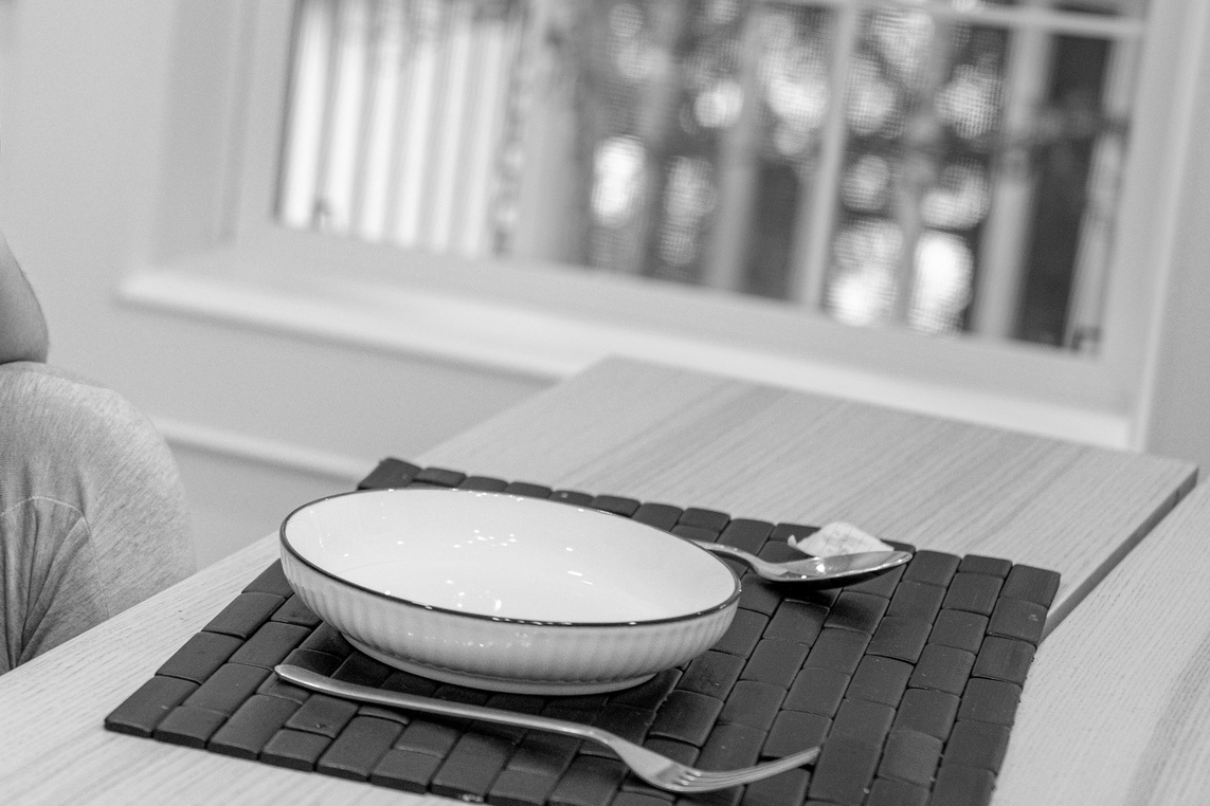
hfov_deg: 19.2
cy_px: 246
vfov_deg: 13.3
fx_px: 3462
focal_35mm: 103
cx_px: -60
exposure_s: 1/125
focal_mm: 46
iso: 800
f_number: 2.8
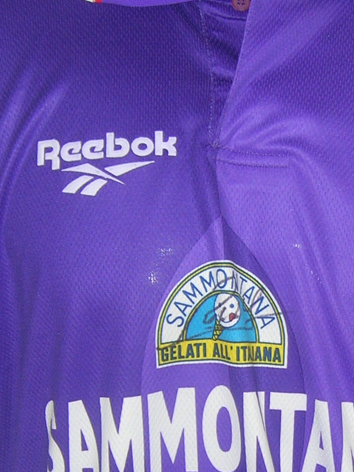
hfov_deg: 16.0
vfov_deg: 21.0
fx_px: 1255
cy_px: 383
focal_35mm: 92
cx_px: 232
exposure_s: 1/60.1
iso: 50
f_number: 2.9
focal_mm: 5.7
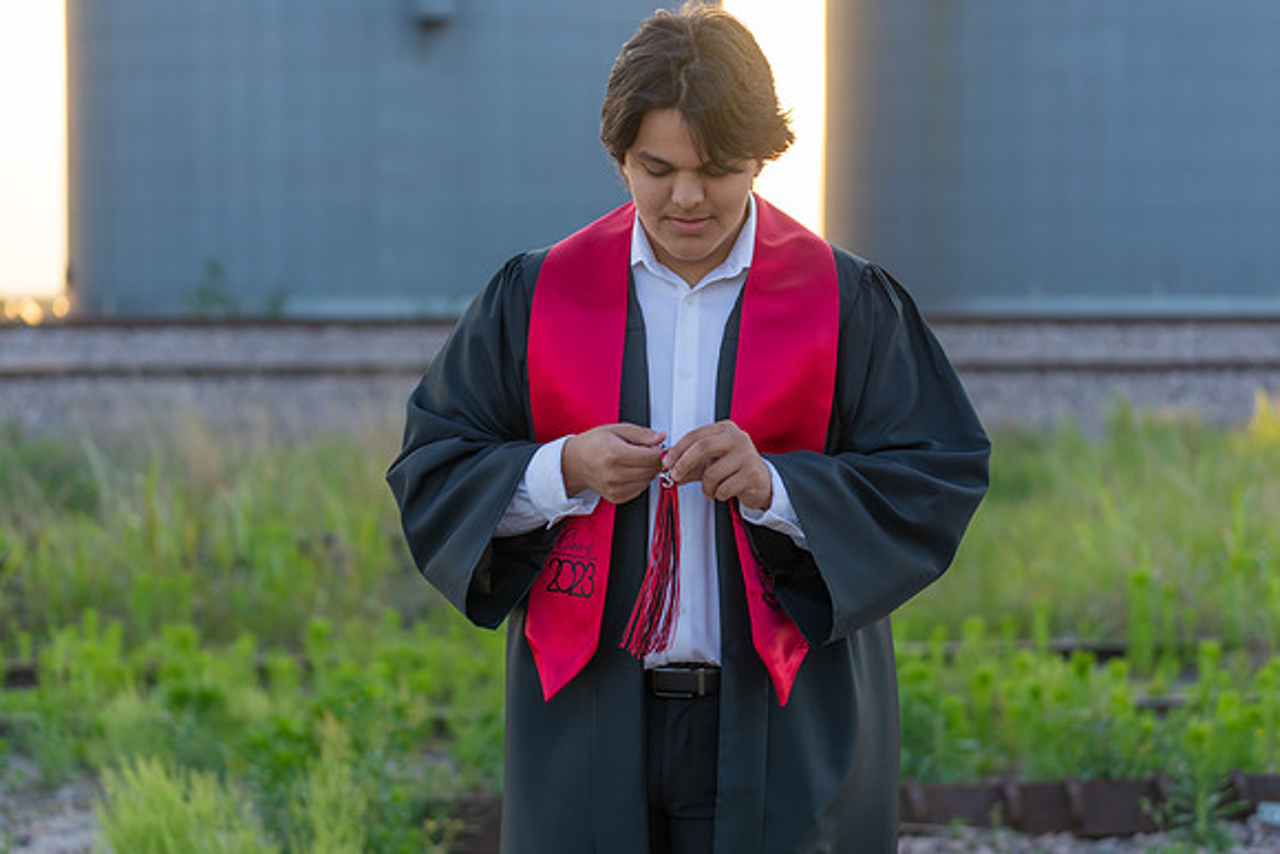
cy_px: 427
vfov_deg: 18.5
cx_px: 640
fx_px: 2625
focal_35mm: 74
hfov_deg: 27.4
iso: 125
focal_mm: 70
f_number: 2.8
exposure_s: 1/250
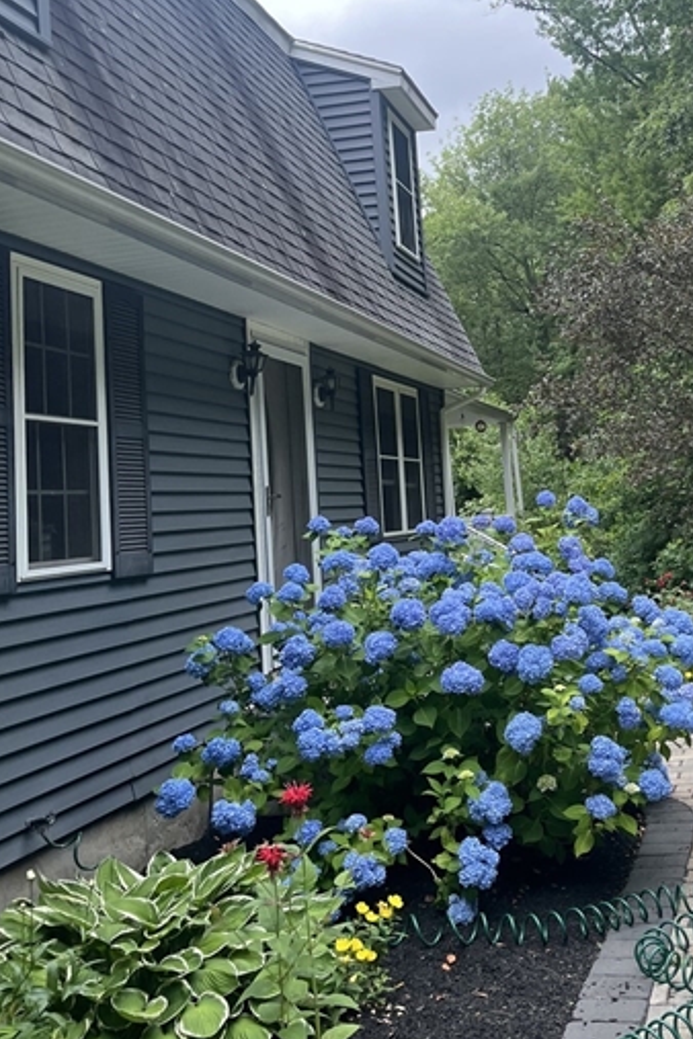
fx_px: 1184
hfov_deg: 31.9
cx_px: 541
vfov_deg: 47.0
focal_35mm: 41
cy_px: 385
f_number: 1.6
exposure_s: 1/506
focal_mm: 5.1
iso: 50
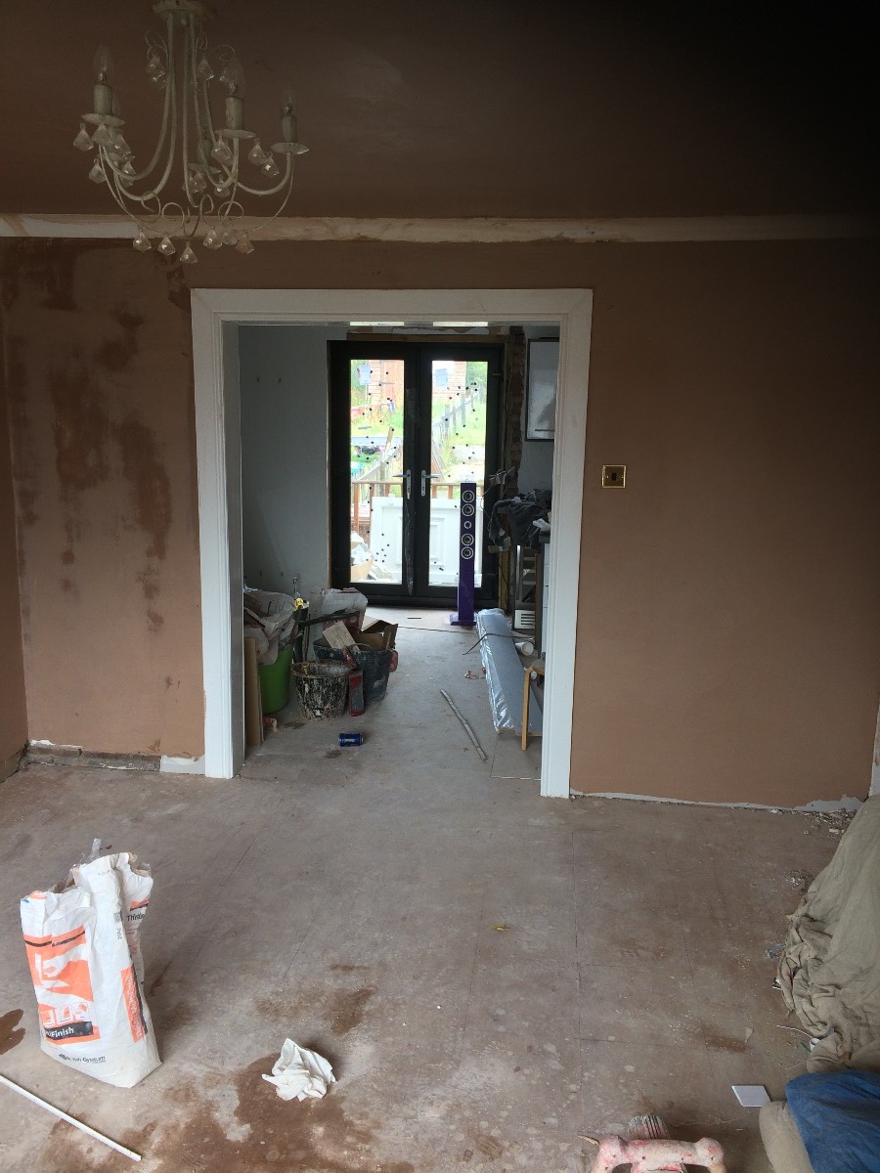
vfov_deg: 61.7
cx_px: 440
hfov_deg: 48.2
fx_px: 983
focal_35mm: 29
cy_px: 586
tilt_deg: -9.4
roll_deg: -0.1
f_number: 2.2
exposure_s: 1/100
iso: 50
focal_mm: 4.15
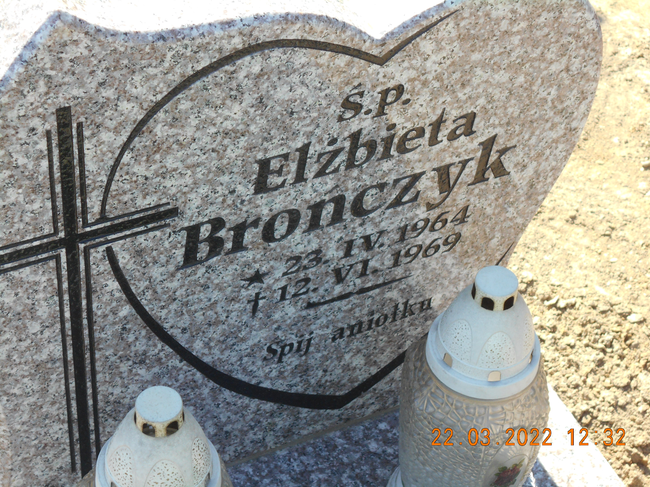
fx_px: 1615
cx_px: 325
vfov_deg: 17.2
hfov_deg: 22.8
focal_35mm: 86
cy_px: 244
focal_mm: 15.4
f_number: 6.3
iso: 140
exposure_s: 1/125
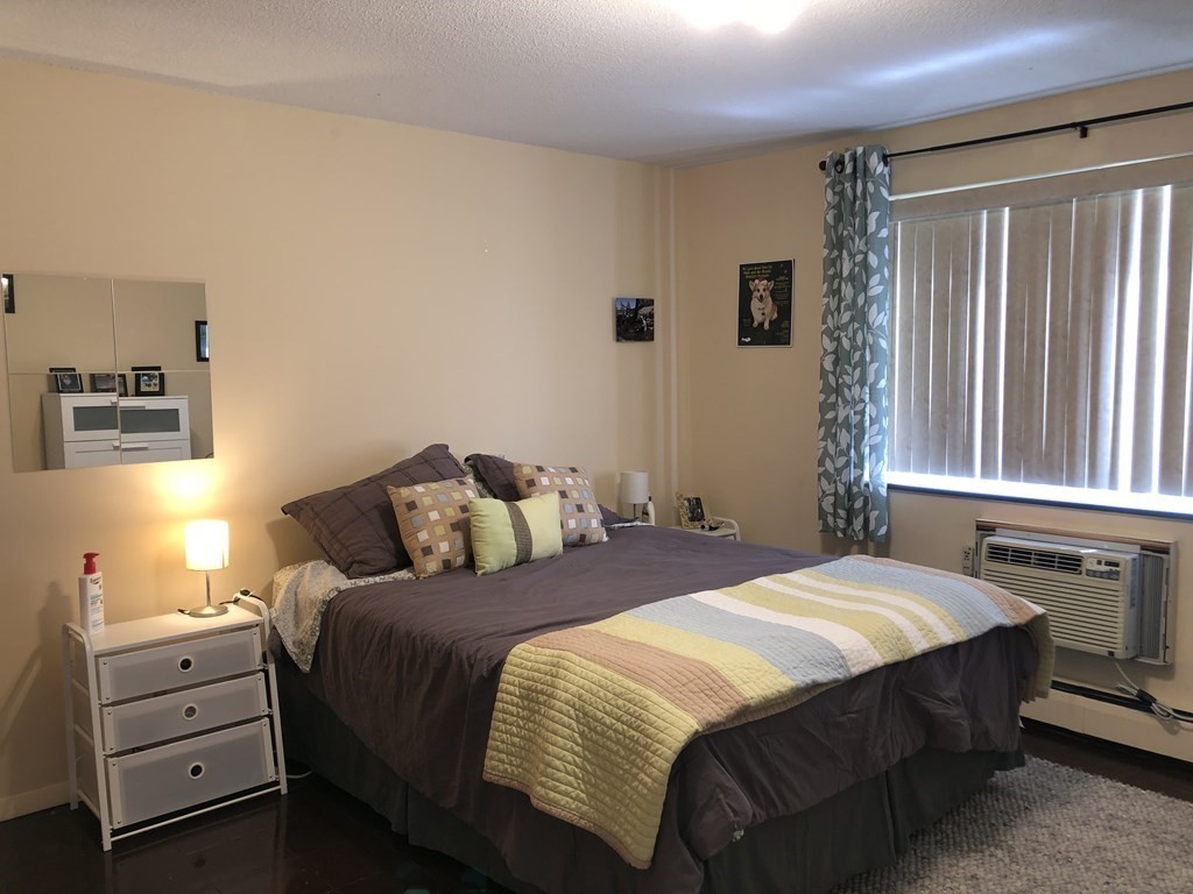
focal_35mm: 28
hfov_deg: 63.4
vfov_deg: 49.7
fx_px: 965
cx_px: 596
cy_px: 447
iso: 32
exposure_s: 1/16
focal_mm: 4
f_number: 1.8
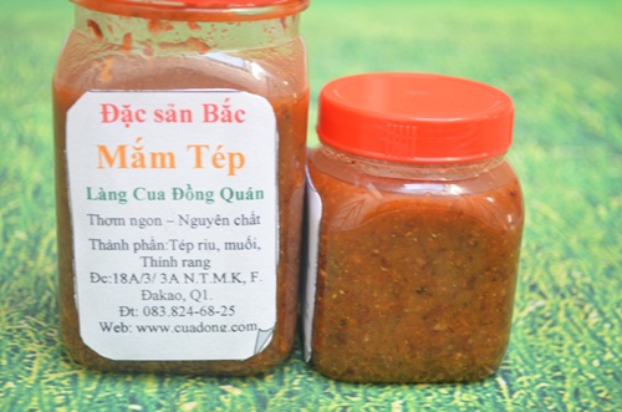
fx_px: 1034
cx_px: 311
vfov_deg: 22.5
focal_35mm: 60
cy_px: 206
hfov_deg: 33.5
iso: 160
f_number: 5.3
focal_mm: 40
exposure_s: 1/20
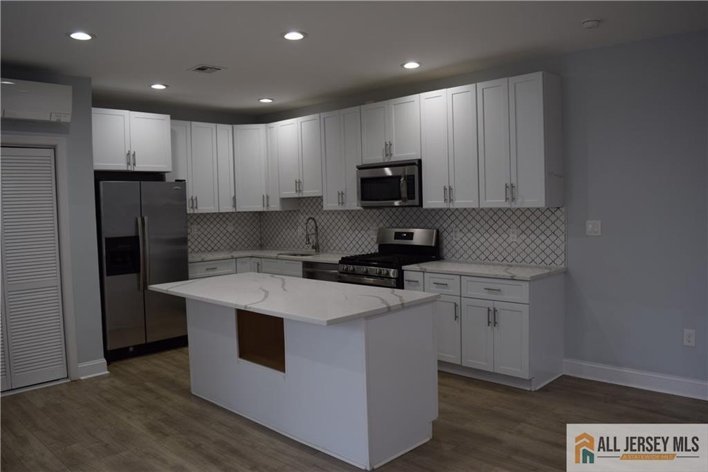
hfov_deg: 67.4
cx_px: 354
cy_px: 236
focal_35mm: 27
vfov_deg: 47.9
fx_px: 531
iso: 400
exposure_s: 1/100
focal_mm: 18
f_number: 5
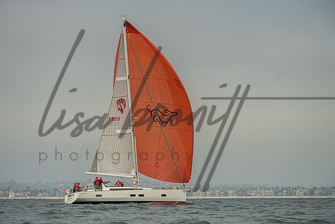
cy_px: 121
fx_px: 2286
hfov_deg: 8.4
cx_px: 170
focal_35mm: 246
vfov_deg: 5.6
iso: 400
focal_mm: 200
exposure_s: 1/1600
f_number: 6.3
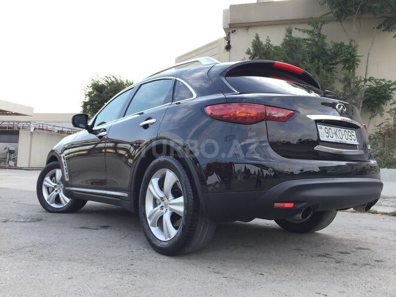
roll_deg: -3.9
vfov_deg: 48.2
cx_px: 198
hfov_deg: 61.7
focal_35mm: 29
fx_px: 332
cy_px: 148
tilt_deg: +1.7
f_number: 2.2
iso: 32
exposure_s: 1/299
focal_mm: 4.15
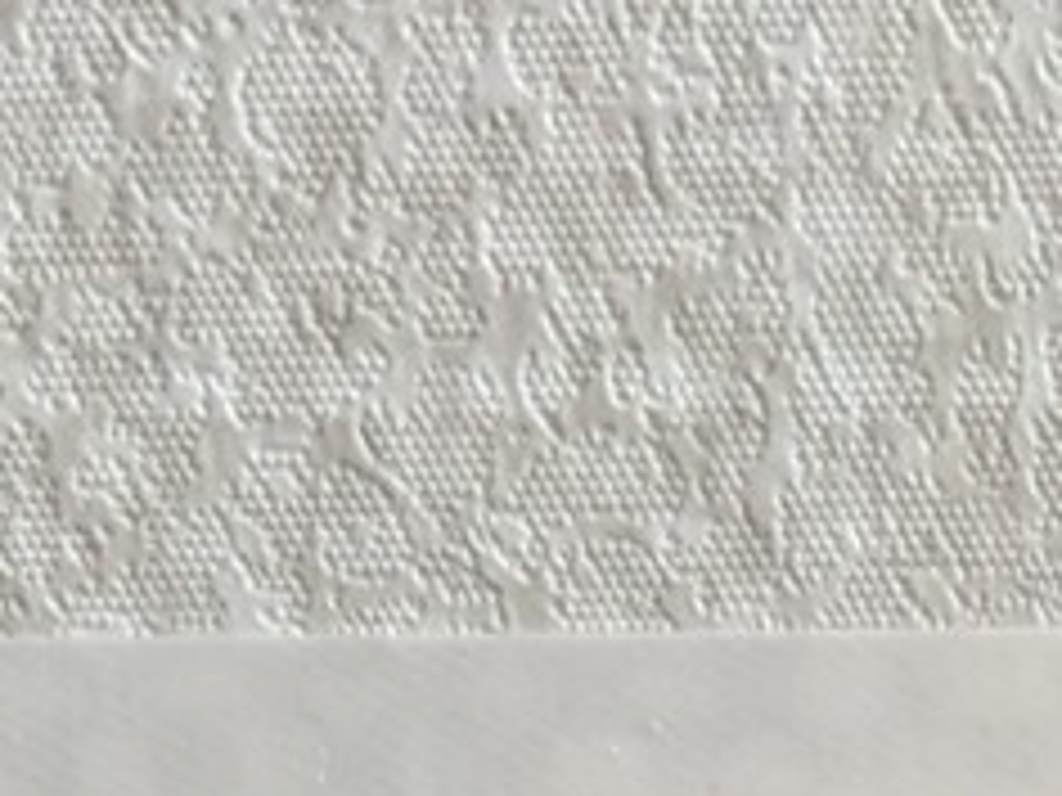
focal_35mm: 142
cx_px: 1951
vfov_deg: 8.9
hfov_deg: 12.6
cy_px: 2208
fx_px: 4356
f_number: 1.85
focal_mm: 6.81
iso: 822
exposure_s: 1/129
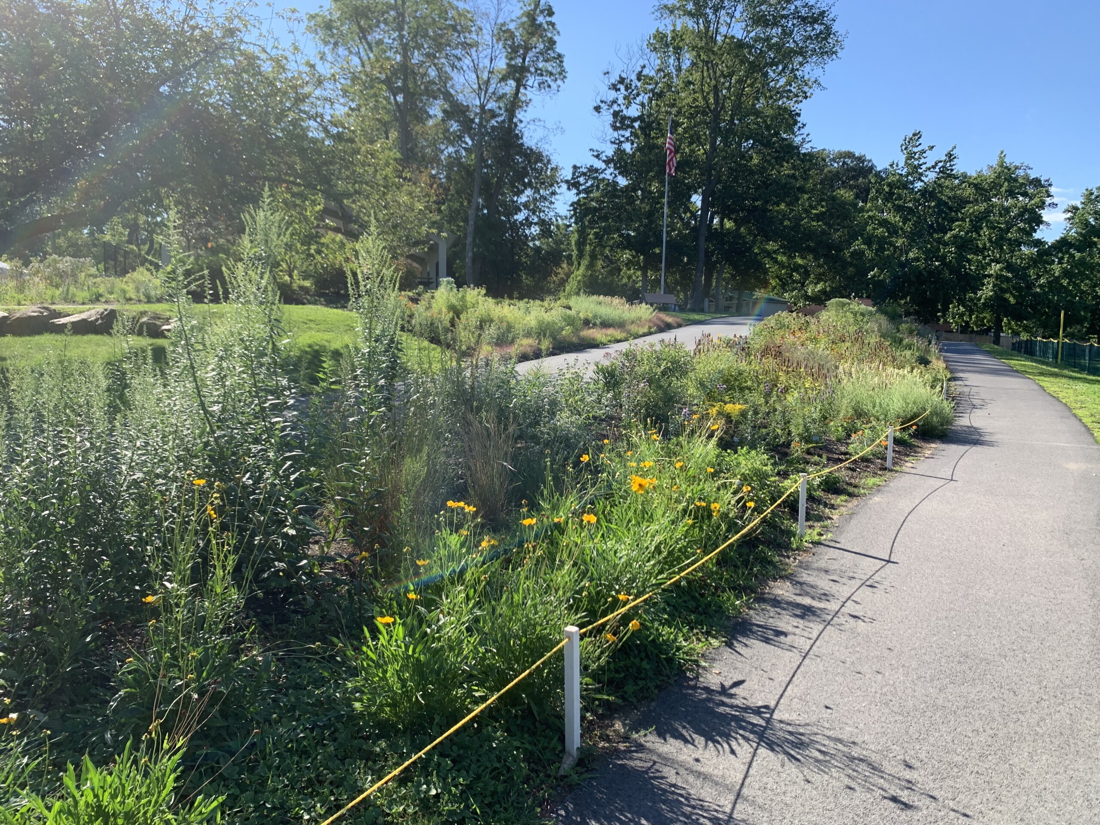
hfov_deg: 67.3
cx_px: 550
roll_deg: +0.3
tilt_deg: -3.3
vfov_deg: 53.1
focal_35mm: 26
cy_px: 412
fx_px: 826
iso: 25
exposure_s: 1/903
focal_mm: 4.25
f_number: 1.8
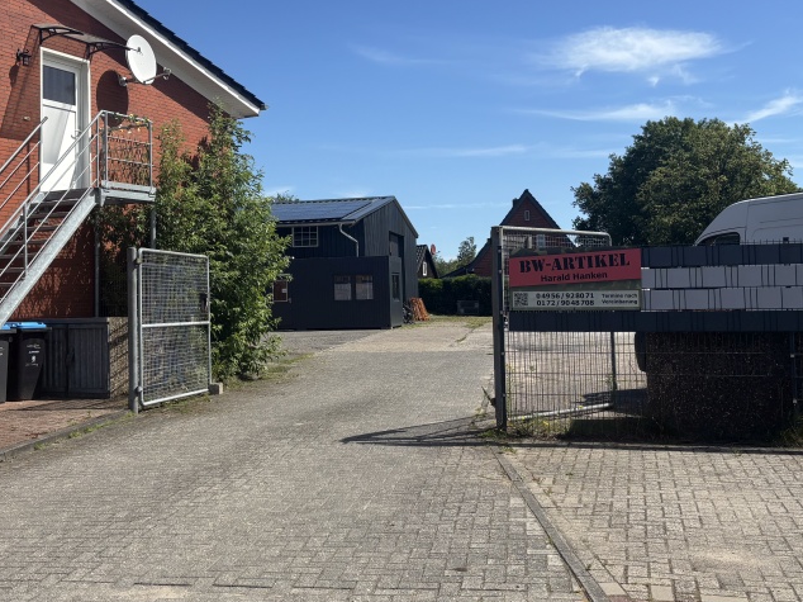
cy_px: 251
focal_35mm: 42
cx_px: 309
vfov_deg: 34.3
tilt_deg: +3.7
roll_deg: +0.8
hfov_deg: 44.5
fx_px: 974
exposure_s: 1/3106
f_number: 1.6
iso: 50
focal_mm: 5.96
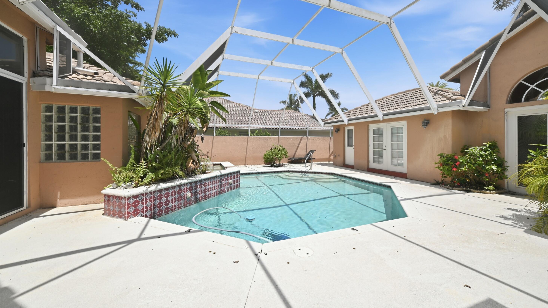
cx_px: 277
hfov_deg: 110.8
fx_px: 189
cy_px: 139
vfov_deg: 78.2
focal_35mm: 13
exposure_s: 1/200
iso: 100
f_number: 8
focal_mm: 12
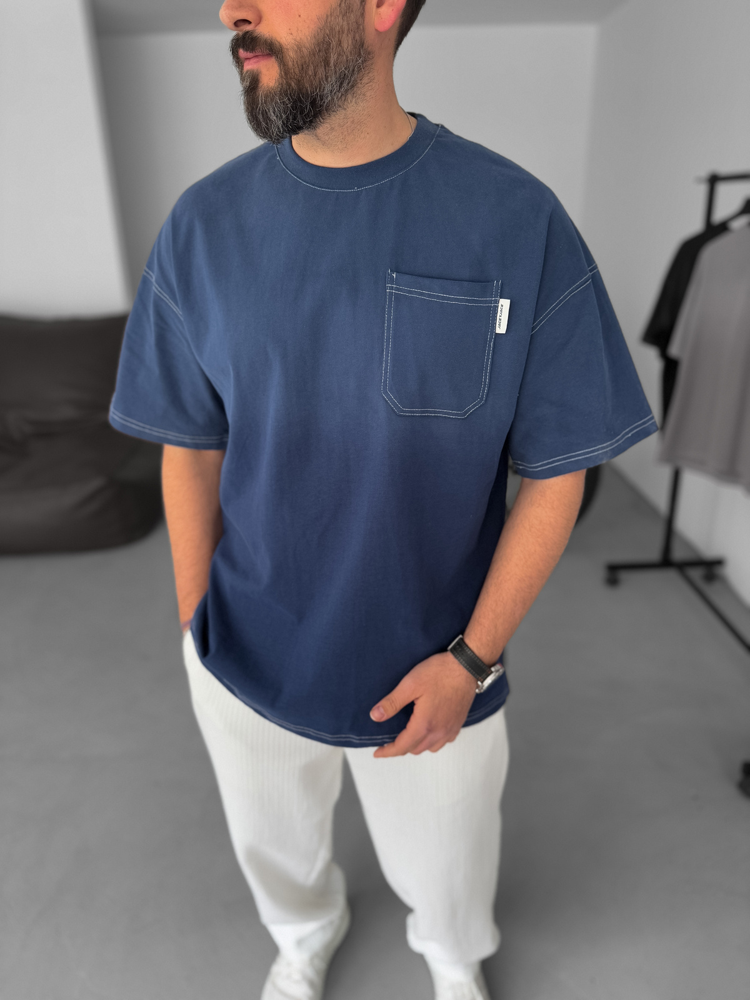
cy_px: 500
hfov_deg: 56.8
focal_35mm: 24
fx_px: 693
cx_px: 375
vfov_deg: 71.6
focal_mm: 6.76
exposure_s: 1/100
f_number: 1.8
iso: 160
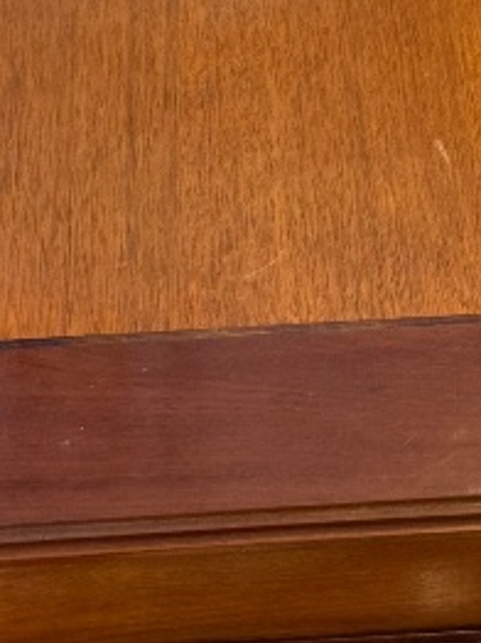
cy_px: 98
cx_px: 368
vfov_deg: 17.7
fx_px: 2041
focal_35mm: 110
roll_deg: -0.6
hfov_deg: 13.4
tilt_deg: -42.8
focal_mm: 6.76
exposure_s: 1/50
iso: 250
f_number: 1.78
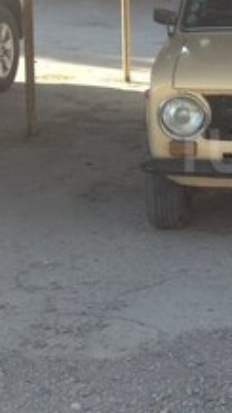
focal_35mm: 87
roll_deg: -0.5
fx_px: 952
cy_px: 150
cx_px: 319
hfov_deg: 13.3
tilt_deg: -14.2
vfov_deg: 24.4
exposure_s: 1/347
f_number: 2.4
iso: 50
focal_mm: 4.28
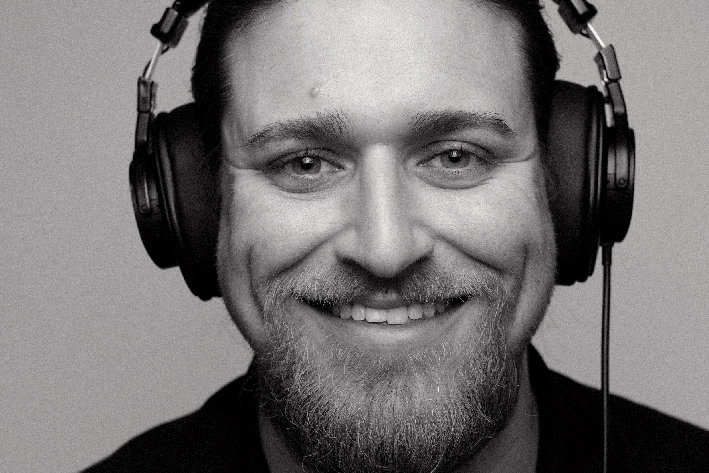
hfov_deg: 24.2
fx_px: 1654
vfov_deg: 16.3
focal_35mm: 84
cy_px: 236
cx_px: 354
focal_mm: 56
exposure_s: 1/100
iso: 6400
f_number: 5.6
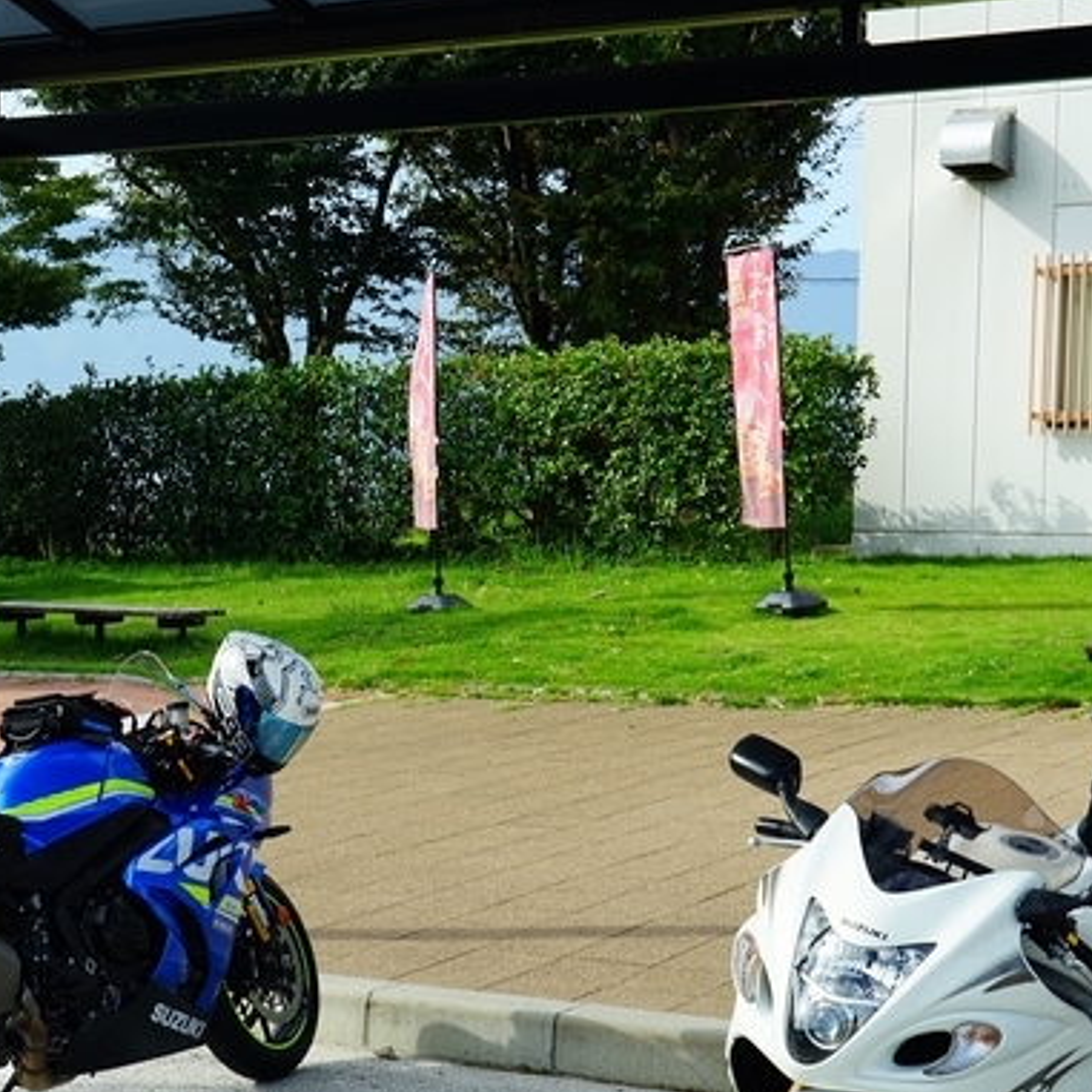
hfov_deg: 22.9
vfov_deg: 22.9
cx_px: 327
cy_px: 754
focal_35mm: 75
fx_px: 2677
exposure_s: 1/125
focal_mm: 42
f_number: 9.5
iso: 100
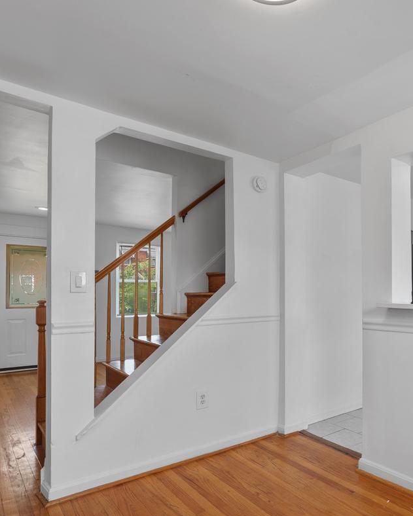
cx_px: 334
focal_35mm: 24
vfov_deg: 69.7
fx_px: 366
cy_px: 303
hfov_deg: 54.5
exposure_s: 1/3
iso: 100
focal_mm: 14
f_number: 8
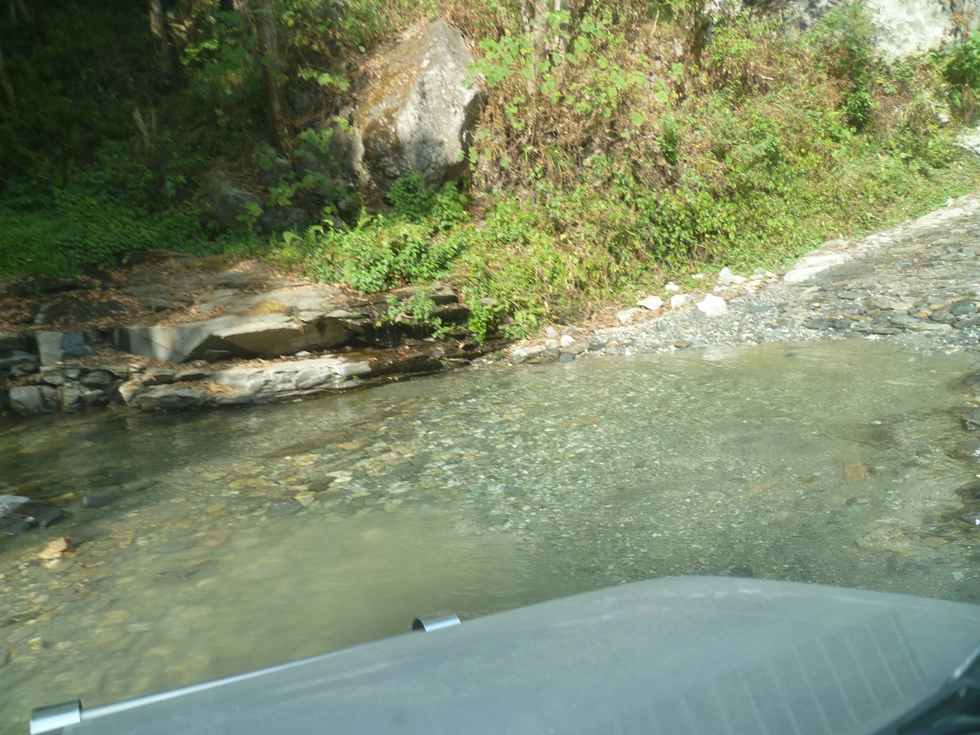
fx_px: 793
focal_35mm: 28
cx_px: 490
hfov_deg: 63.4
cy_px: 368
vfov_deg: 49.7
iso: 80
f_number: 2.8
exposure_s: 1/125
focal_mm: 5
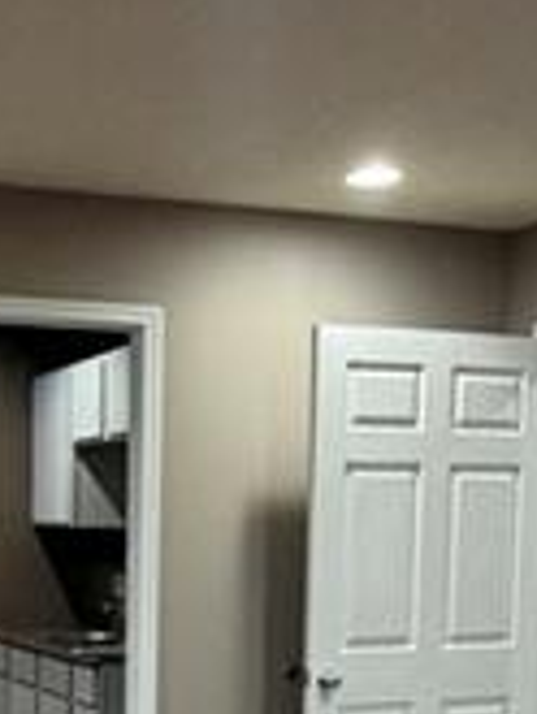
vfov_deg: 28.0
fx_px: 1343
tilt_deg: -9.6
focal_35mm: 65
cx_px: 69
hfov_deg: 22.2
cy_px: 718
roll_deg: +0.0
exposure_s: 1/60
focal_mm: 2.22
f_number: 2.2
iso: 400
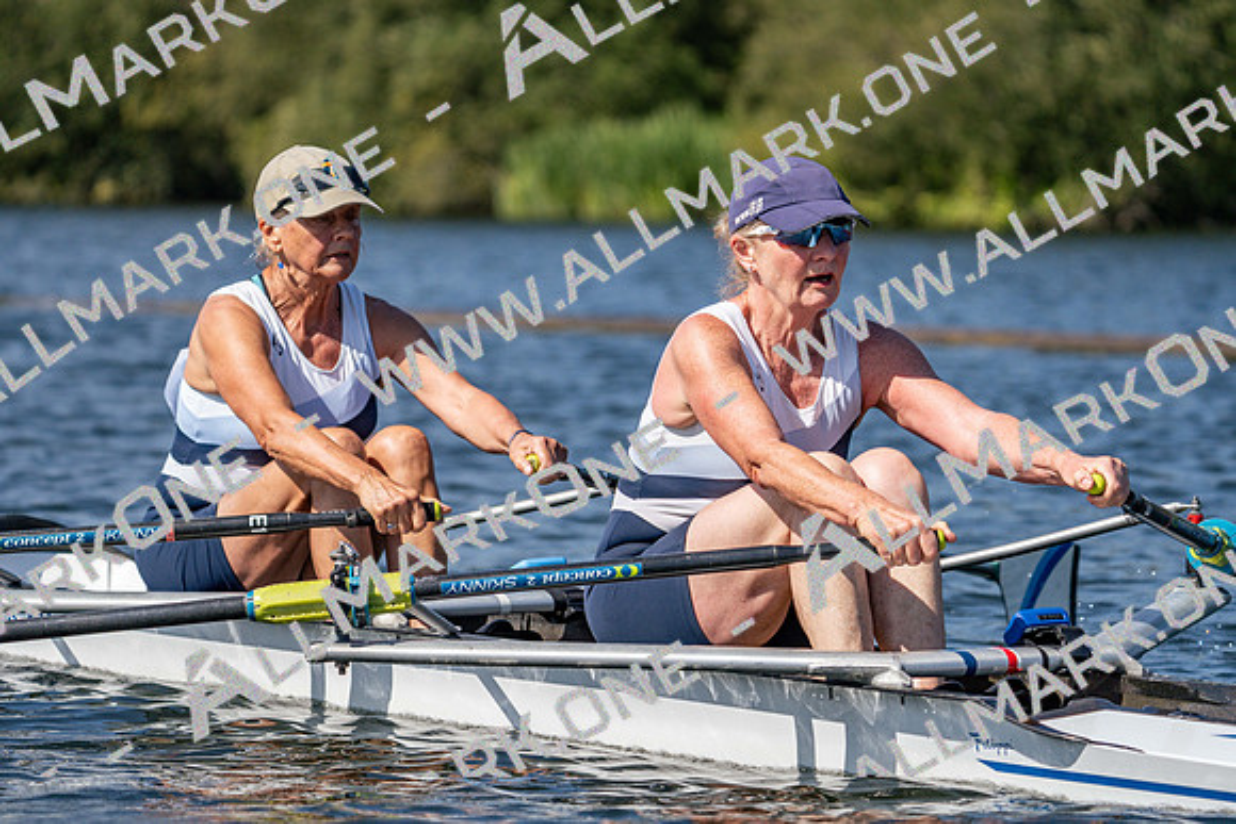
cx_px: 618
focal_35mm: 234
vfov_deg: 5.9
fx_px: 8036
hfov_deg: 8.8
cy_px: 412
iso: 200
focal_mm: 234
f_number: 5.6
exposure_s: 1/2000
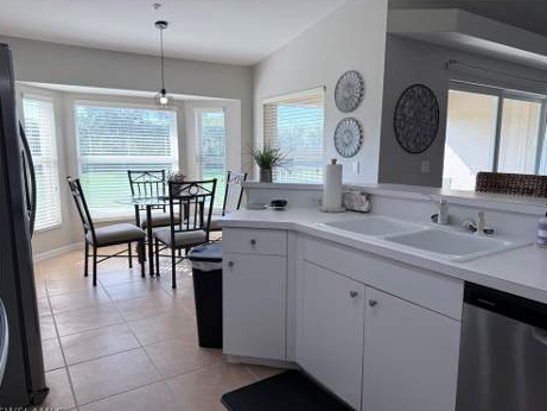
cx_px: 279
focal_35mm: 25
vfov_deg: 54.9
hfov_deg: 69.4
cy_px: 208
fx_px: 395
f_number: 1.78
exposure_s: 1/470
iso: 100
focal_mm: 6.76
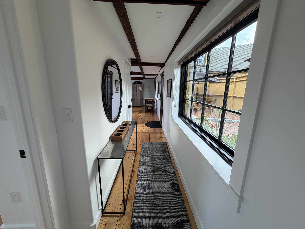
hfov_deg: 102.1
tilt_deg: -11.6
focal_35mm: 14
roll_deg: -0.4
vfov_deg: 85.7
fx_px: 123
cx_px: 152
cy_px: 114
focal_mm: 2.22
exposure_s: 1/121
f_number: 2.2
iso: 125
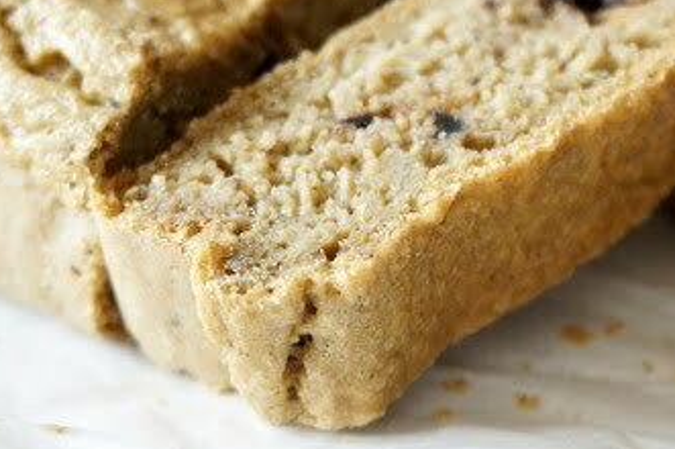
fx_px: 1478
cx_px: 438
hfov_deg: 25.6
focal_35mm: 79
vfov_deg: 17.1
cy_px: 103
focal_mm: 29
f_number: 4.5
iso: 400
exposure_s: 1/50
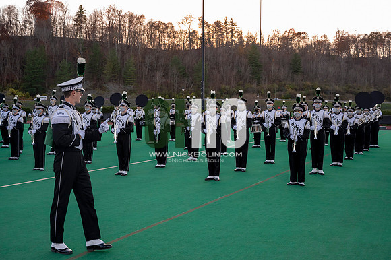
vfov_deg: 27.0
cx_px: 196
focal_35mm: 50
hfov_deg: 39.6
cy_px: 130
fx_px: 543
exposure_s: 1/2000
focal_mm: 50
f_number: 4
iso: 2000
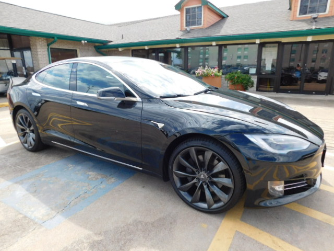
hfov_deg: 73.9
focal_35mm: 23
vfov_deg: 58.9
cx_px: 167
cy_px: 126
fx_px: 222
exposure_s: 1/640
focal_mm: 4
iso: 125
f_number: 3
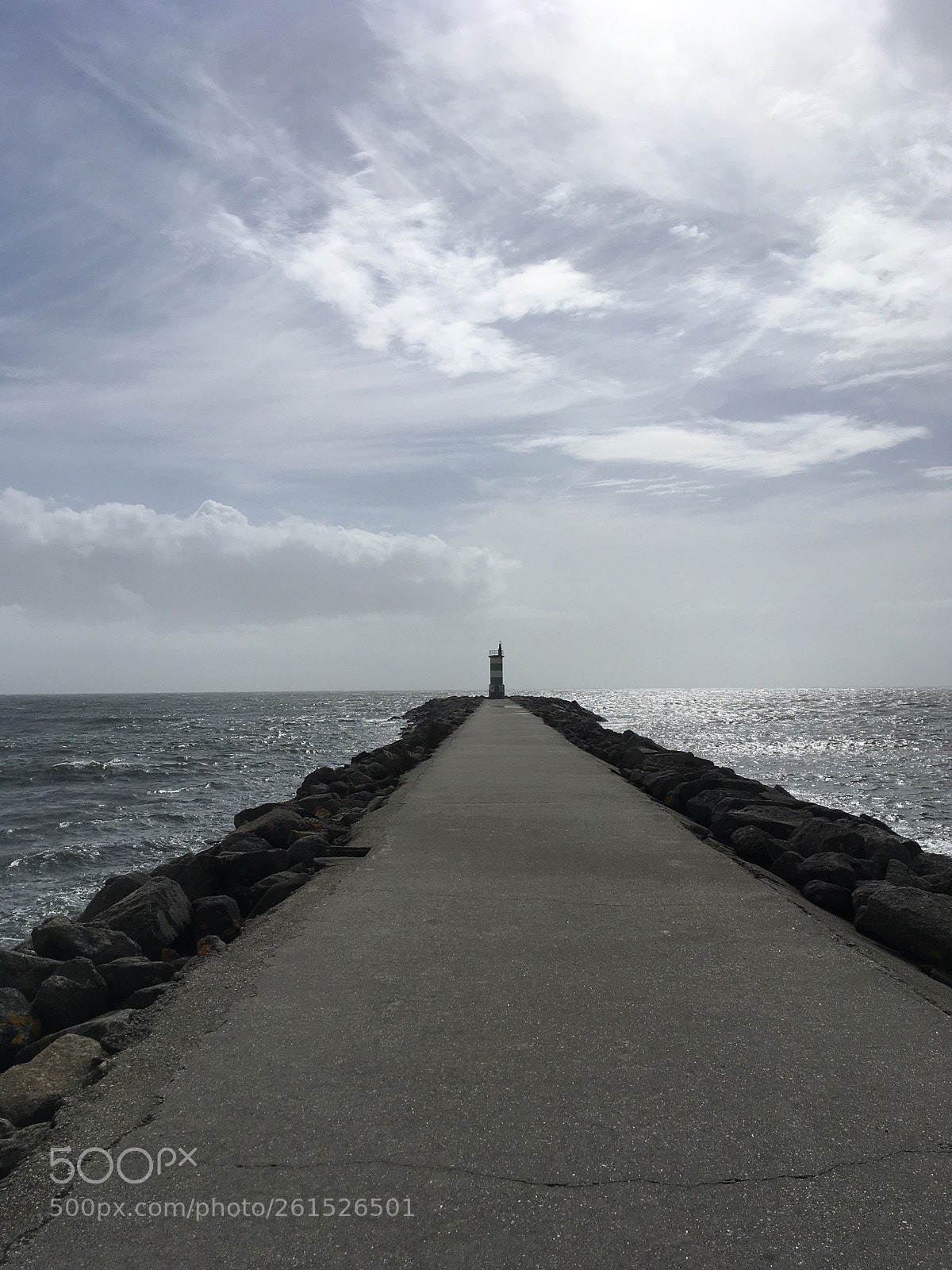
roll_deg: -0.4
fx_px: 1063
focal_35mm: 29
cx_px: 476
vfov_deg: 61.7
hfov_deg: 48.2
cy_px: 635
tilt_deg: +3.4
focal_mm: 4.15
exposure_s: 1/8547
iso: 25
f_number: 2.2
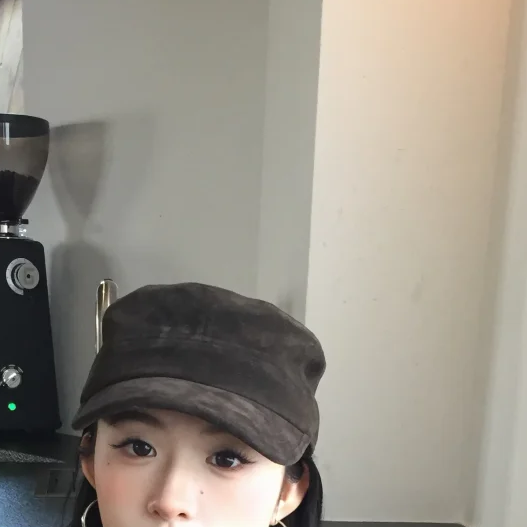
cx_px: 164
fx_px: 1206
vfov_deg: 21.9
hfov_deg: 24.5
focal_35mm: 70
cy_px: 708
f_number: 2.2
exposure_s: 1/33
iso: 50
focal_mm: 4.15
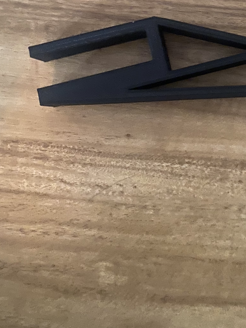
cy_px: 66
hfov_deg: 27.3
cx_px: 232
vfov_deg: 36.2
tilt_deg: -83.3
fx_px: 483
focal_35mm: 51
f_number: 1.8
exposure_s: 1/10
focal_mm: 4.25
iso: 500
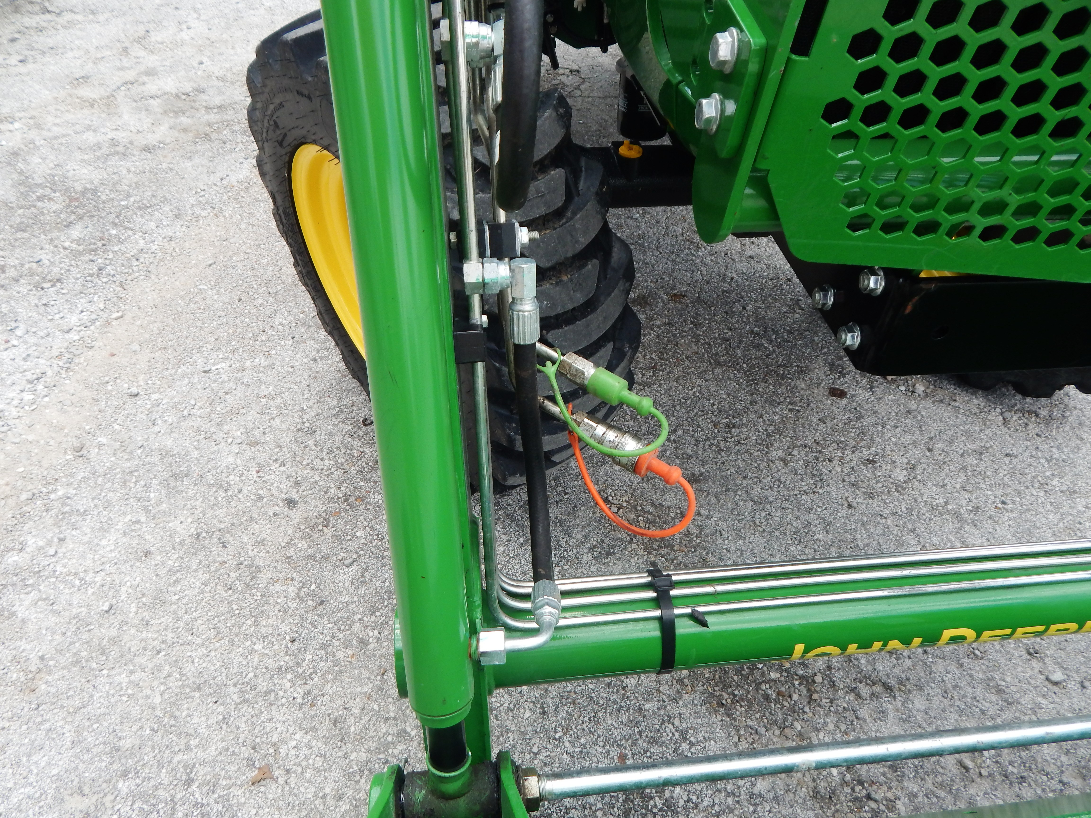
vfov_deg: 61.1
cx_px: 546
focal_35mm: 22
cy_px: 409
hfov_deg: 76.4
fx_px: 693
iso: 125
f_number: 3
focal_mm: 4
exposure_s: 1/400
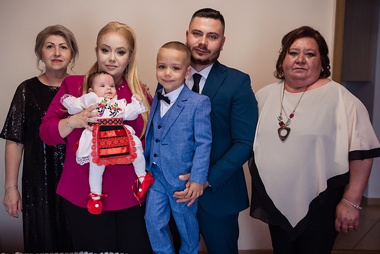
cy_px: 119
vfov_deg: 37.7
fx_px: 371
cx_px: 188
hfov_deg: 54.3
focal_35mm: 35
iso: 400
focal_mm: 32
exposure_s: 1/200
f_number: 3.2
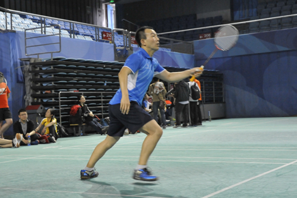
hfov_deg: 29.8
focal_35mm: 67
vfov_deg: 20.3
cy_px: 93
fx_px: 553
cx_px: 90
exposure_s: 1/60
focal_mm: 45
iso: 3200
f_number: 7.1
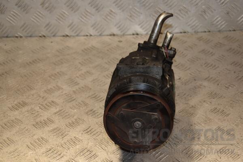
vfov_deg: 18.2
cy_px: 81
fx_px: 506
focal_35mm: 75
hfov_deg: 27.0
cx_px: 122
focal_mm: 50
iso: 800
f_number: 5.6
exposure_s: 1/200
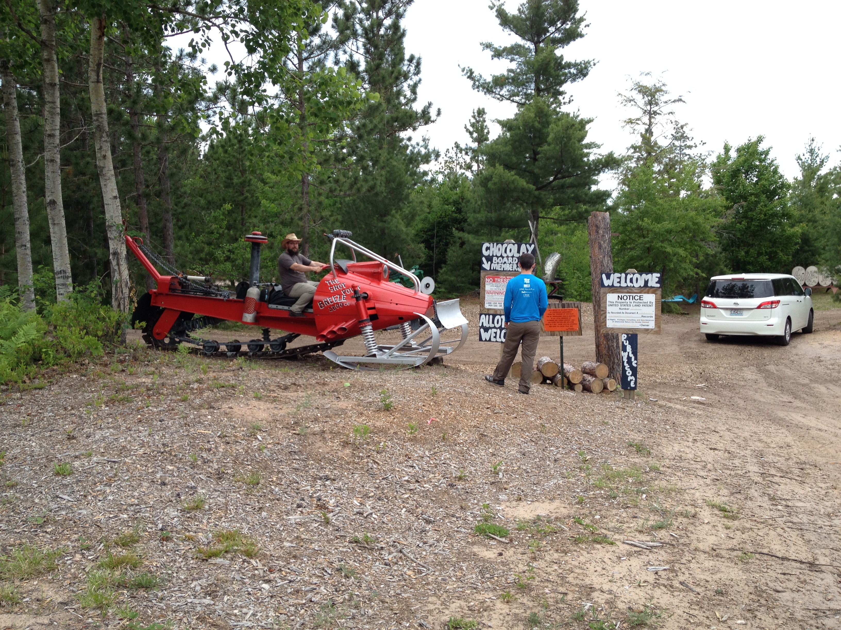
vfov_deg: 40.7
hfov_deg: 52.6
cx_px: 420
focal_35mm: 35
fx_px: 850
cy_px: 315
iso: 50
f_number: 2.4
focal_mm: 4.28
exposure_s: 1/177
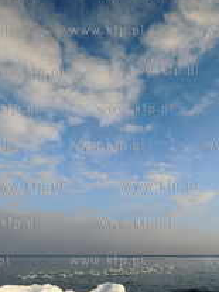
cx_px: 116
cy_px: 183
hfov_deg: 53.0
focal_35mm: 26
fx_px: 220
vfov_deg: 66.3
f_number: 13
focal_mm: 14
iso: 200
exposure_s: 1/320
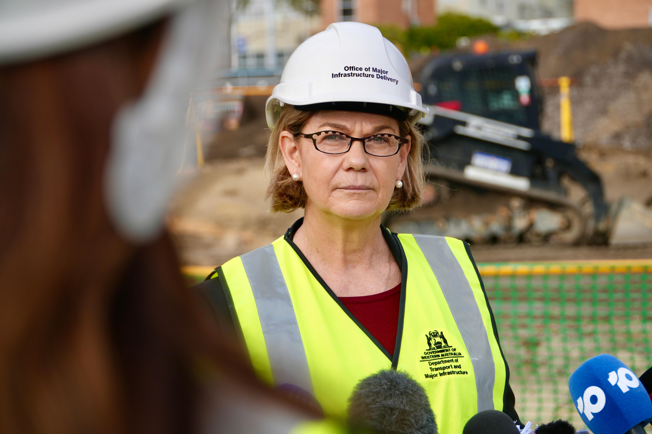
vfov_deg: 14.9
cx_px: 326
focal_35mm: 92
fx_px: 1657
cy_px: 217
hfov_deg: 22.3
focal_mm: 61
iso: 100
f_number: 4.5
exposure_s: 1/400
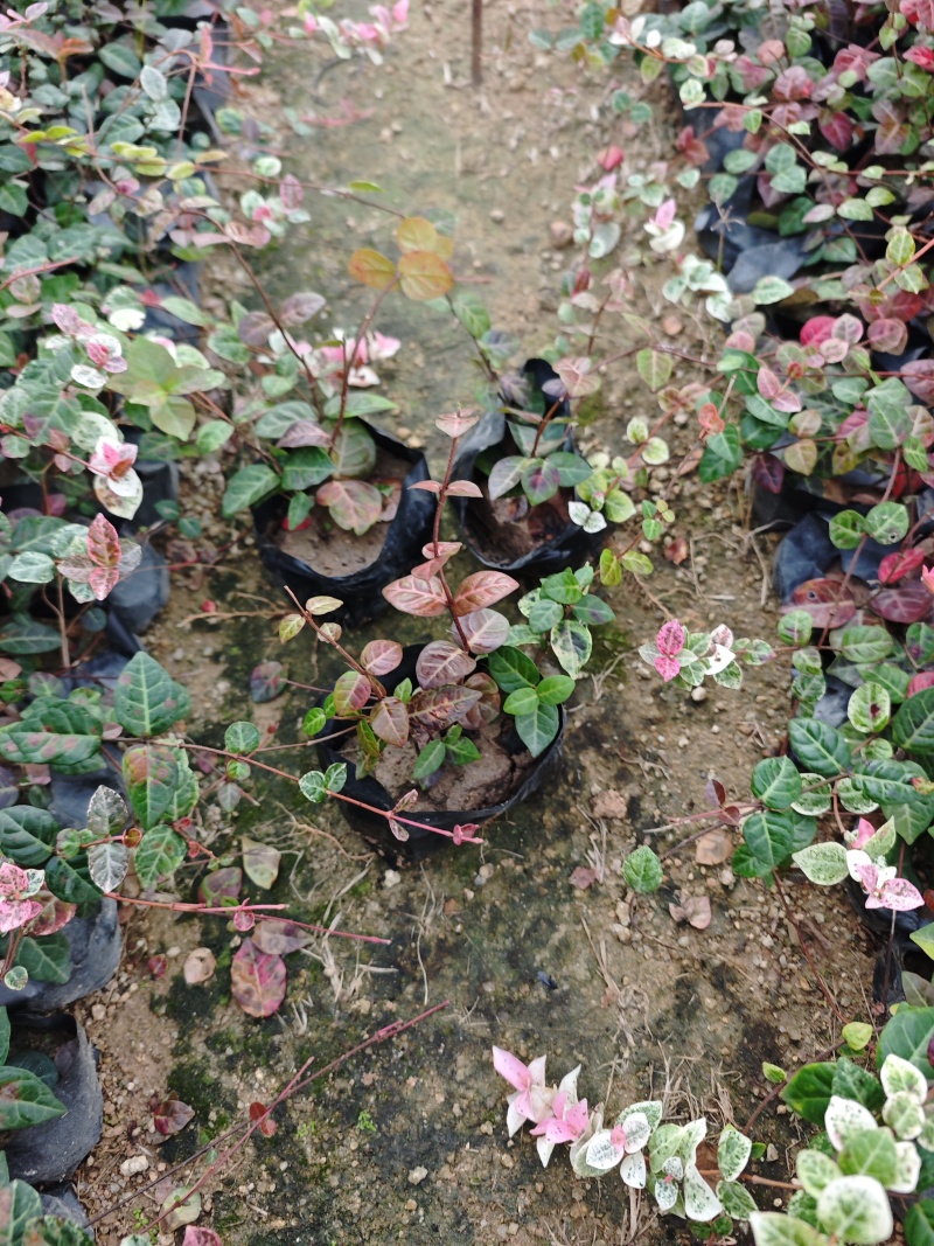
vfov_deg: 73.9
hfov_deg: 58.9
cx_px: 467
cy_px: 623
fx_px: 828
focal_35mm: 23
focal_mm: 6.55
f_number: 1.6
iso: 640
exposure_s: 1/33.3
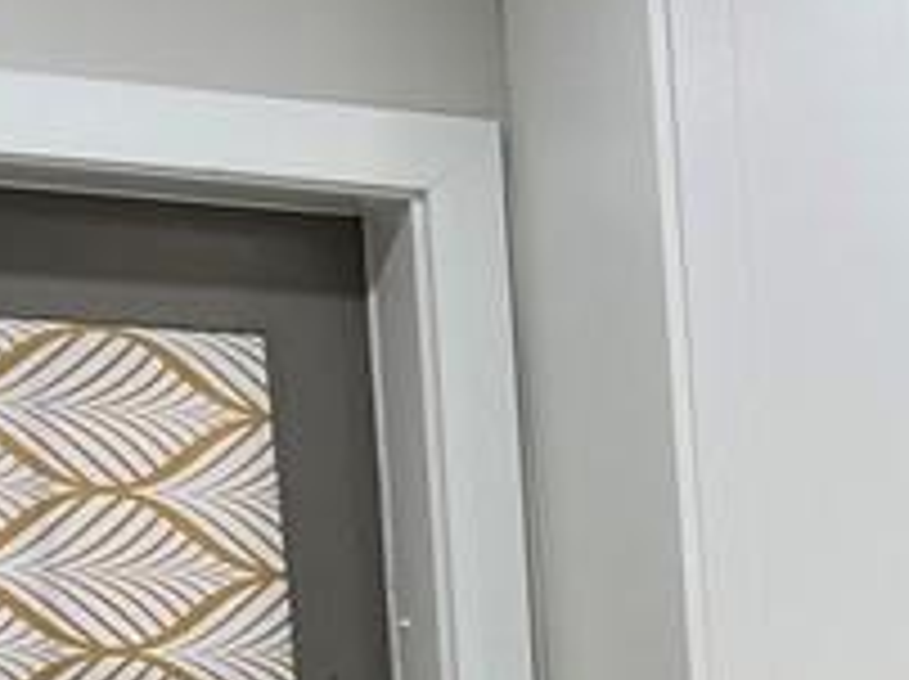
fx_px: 3462
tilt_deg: -5.7
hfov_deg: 12.8
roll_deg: +1.4
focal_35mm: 132
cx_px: 1886
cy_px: 1094
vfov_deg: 10.7
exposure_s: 1/120
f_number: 1.6
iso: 64
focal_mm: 5.1
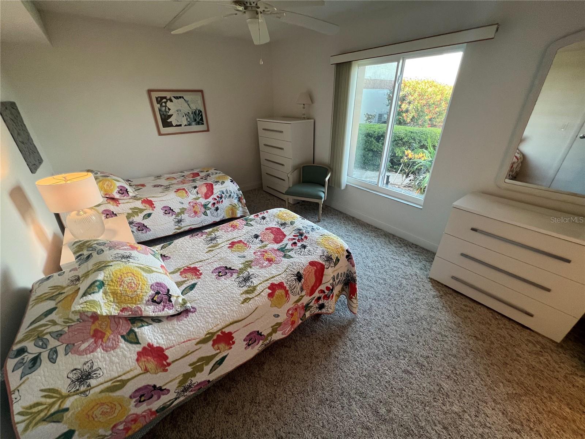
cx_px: 292
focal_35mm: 13
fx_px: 220
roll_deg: +0.7
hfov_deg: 106.2
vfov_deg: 89.9
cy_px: 220
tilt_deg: -27.6
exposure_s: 1/120
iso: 200
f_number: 1.8
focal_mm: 1.57
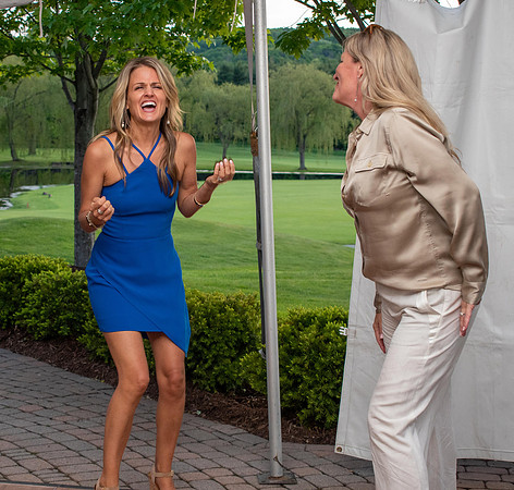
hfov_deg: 24.5
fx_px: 1184
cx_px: 212
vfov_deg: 23.4
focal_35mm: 72
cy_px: 227
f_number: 5
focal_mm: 36
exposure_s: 1/100
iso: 800
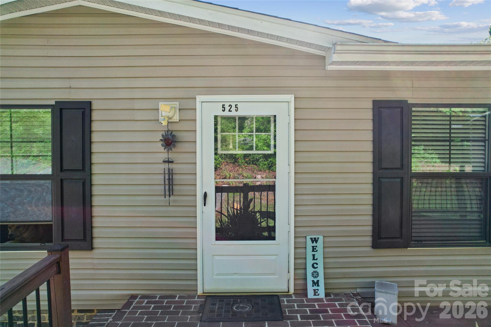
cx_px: 246
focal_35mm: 22
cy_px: 164
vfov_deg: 57.2
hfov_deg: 78.6
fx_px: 300
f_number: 2.8
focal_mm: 8.4
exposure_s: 1/80
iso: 150
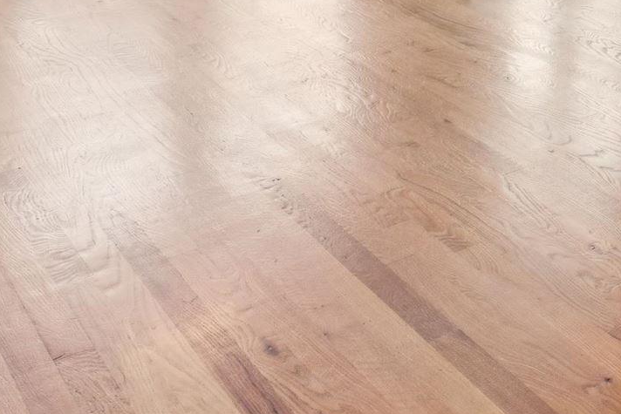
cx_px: 958
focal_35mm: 69
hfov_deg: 23.0
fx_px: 1190
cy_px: -359
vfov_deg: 16.2
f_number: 13
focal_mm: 16
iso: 400
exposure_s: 1/6
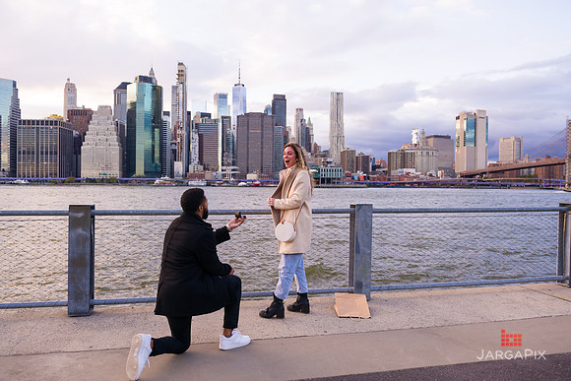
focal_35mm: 27
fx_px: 428
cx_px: 286
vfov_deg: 48.0
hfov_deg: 67.4
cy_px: 190
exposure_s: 1/200
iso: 250
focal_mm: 27
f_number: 4
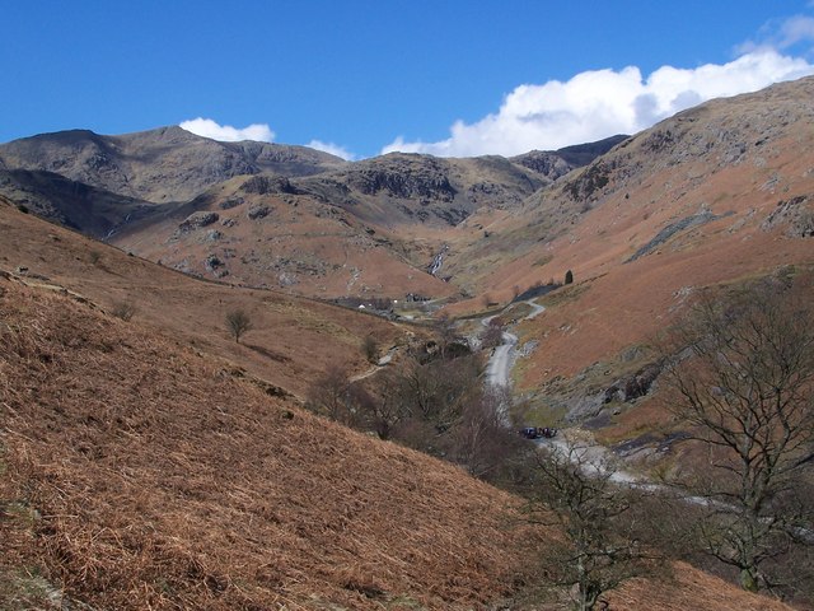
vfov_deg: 28.6
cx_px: 407
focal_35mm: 51
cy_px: 306
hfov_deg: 37.5
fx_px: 1199
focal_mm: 8.5
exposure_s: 1/350
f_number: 5.6
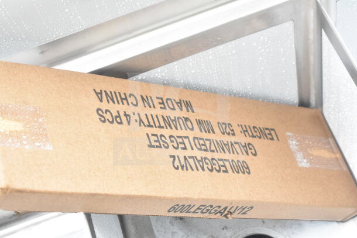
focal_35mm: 72
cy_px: 119
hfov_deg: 28.1
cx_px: 178
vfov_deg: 18.9
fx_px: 714
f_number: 8
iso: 1600
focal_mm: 48
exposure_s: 1/250
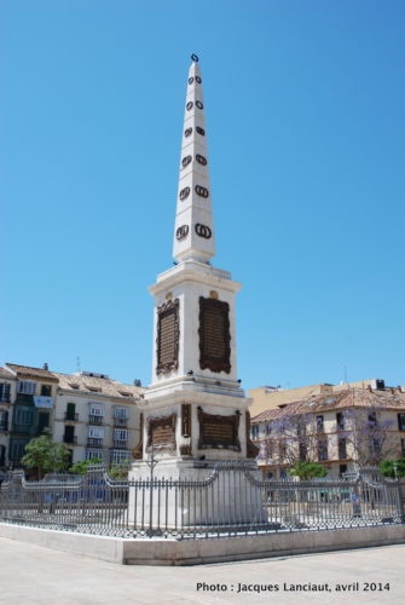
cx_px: 202
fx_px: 555
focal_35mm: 33
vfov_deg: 57.2
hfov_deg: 40.1
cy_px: 302
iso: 100
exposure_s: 1/250
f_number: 8
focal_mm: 22
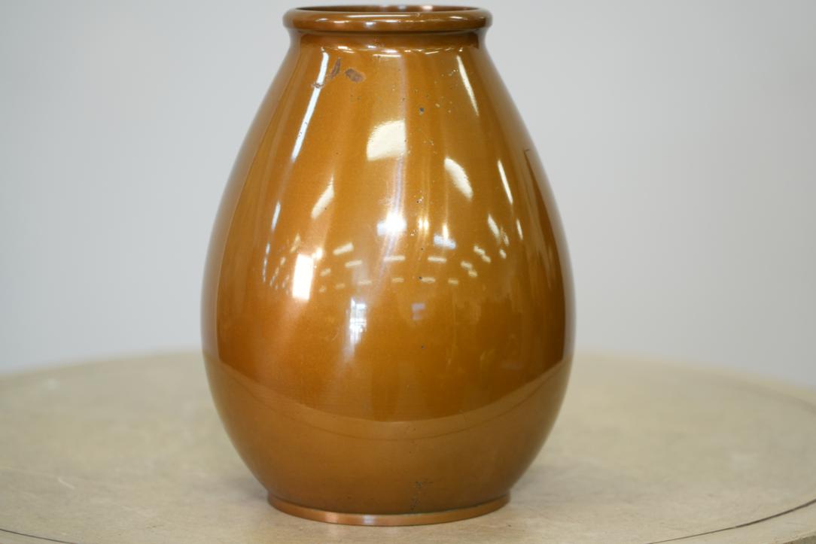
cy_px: 272
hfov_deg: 19.5
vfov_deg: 13.0
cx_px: 408
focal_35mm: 105
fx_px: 2380
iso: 1250
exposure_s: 1/125
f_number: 4
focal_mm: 105
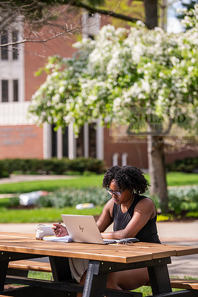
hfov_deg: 12.5
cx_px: 99
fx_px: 907
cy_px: 148
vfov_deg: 18.6
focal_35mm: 110
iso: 100
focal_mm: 110
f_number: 3.2
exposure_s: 1/500
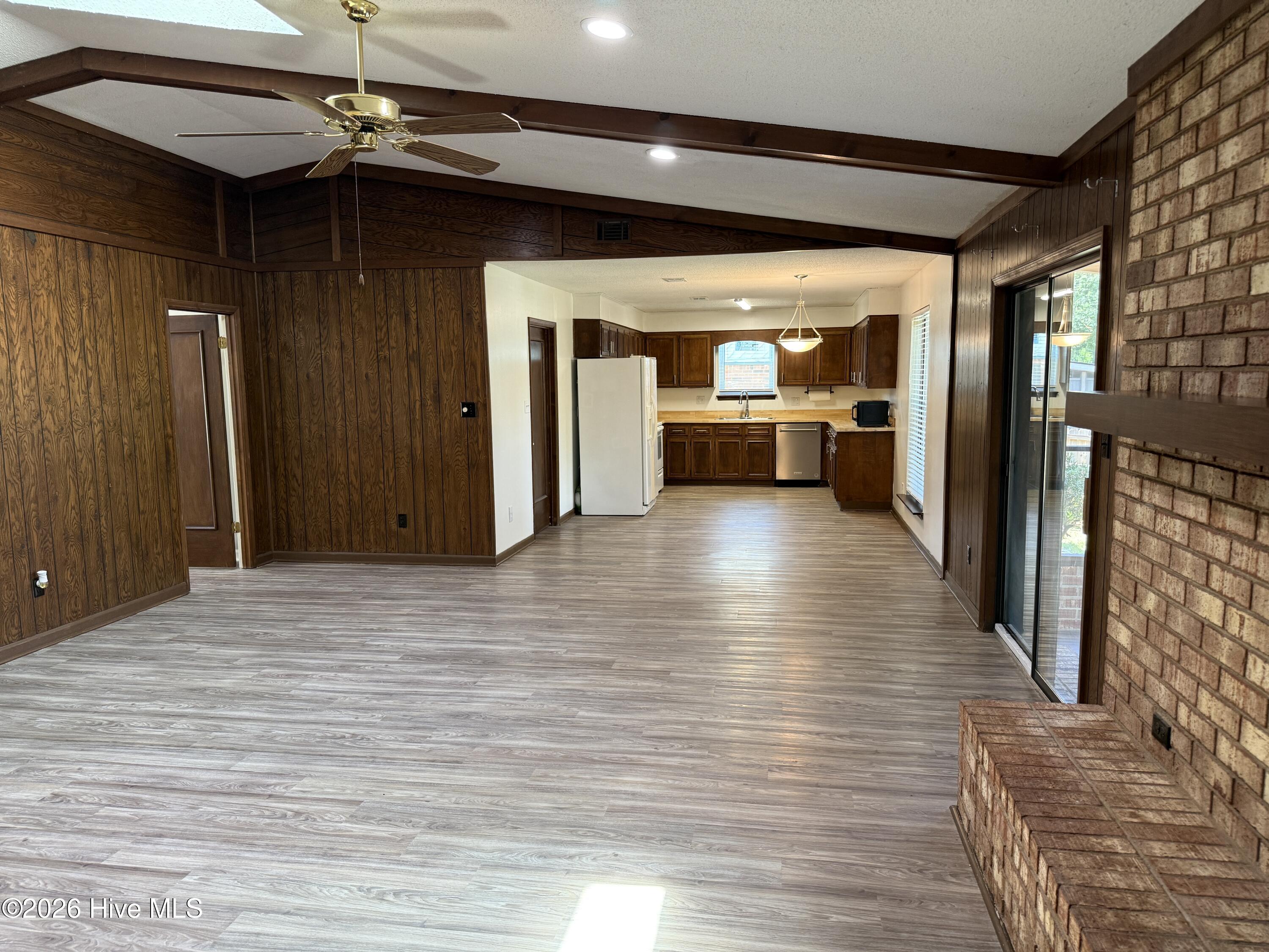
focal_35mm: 24
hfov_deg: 71.6
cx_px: 634
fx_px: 880
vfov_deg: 56.8
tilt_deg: -6.2
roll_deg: +0.7
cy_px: 476
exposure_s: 1/60
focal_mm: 6.76
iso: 200
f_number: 1.78
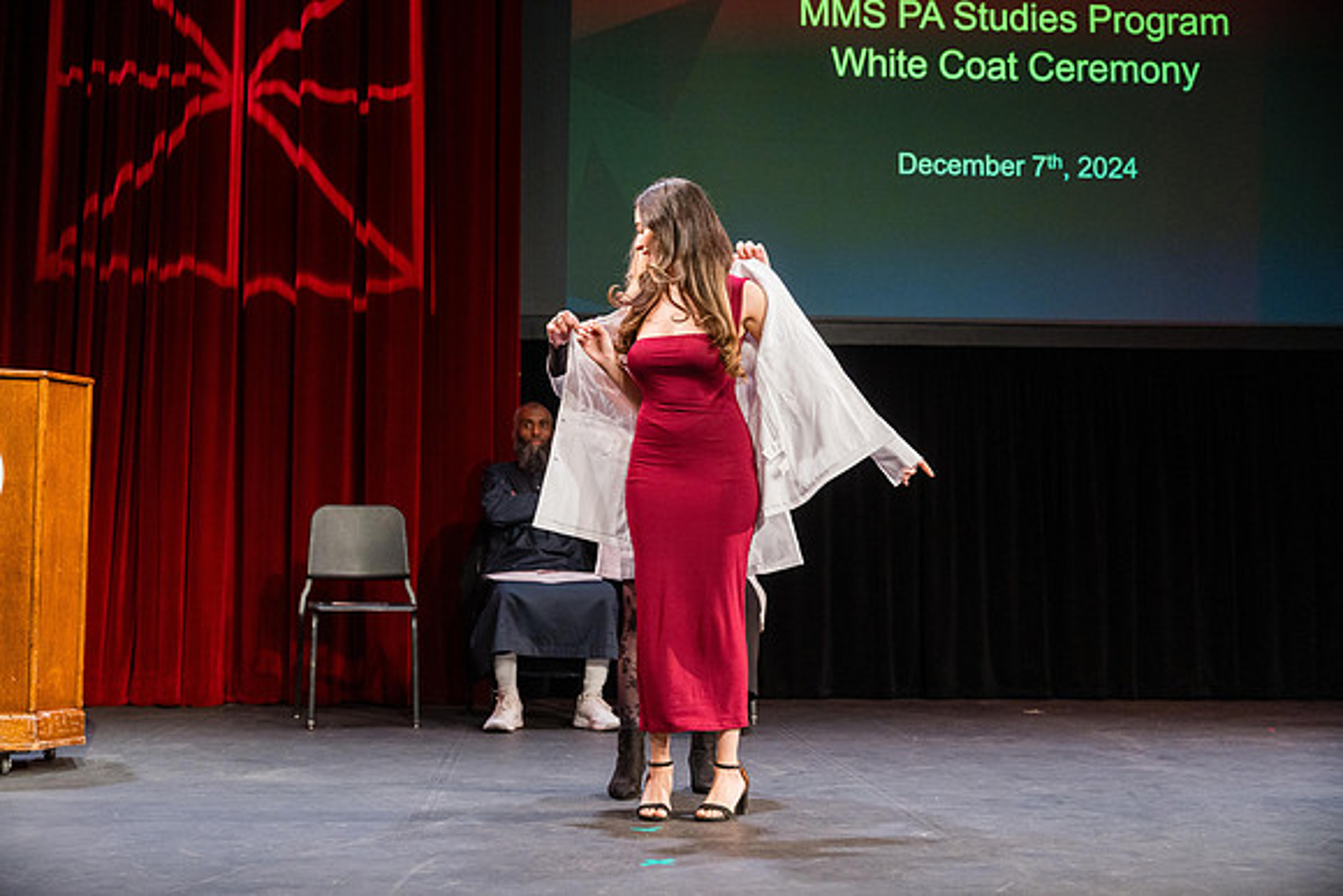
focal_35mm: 48
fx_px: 1806
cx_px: 672
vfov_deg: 27.9
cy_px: 448
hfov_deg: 40.8
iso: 1250
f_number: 3.5
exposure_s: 1/320
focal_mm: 48.4
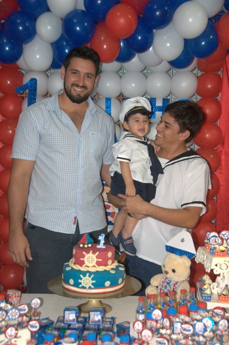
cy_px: 172
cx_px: 114
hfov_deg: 26.5
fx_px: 487
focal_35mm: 51
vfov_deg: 38.9
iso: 800
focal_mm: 34
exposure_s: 1/60
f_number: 4.2
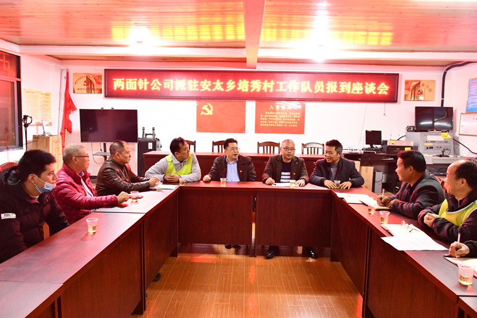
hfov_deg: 67.4
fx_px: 358
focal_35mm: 27
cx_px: 238
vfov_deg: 47.9
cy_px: 159
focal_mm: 18
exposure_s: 1/30
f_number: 7.1
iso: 5600
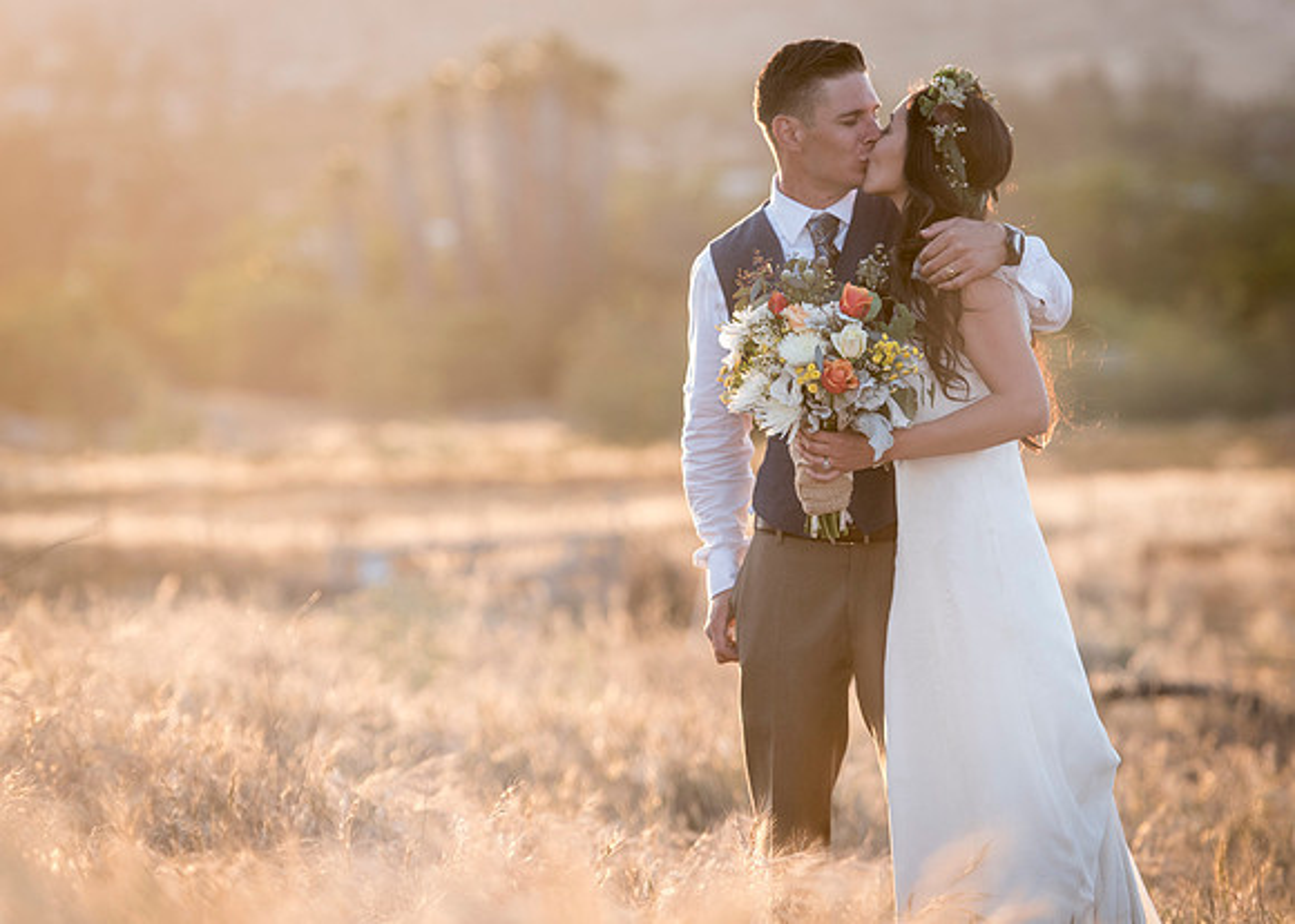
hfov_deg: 12.5
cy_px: 397
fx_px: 5923
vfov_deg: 8.9
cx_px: 790
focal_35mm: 161
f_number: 2.8
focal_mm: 135
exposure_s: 1/640
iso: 800
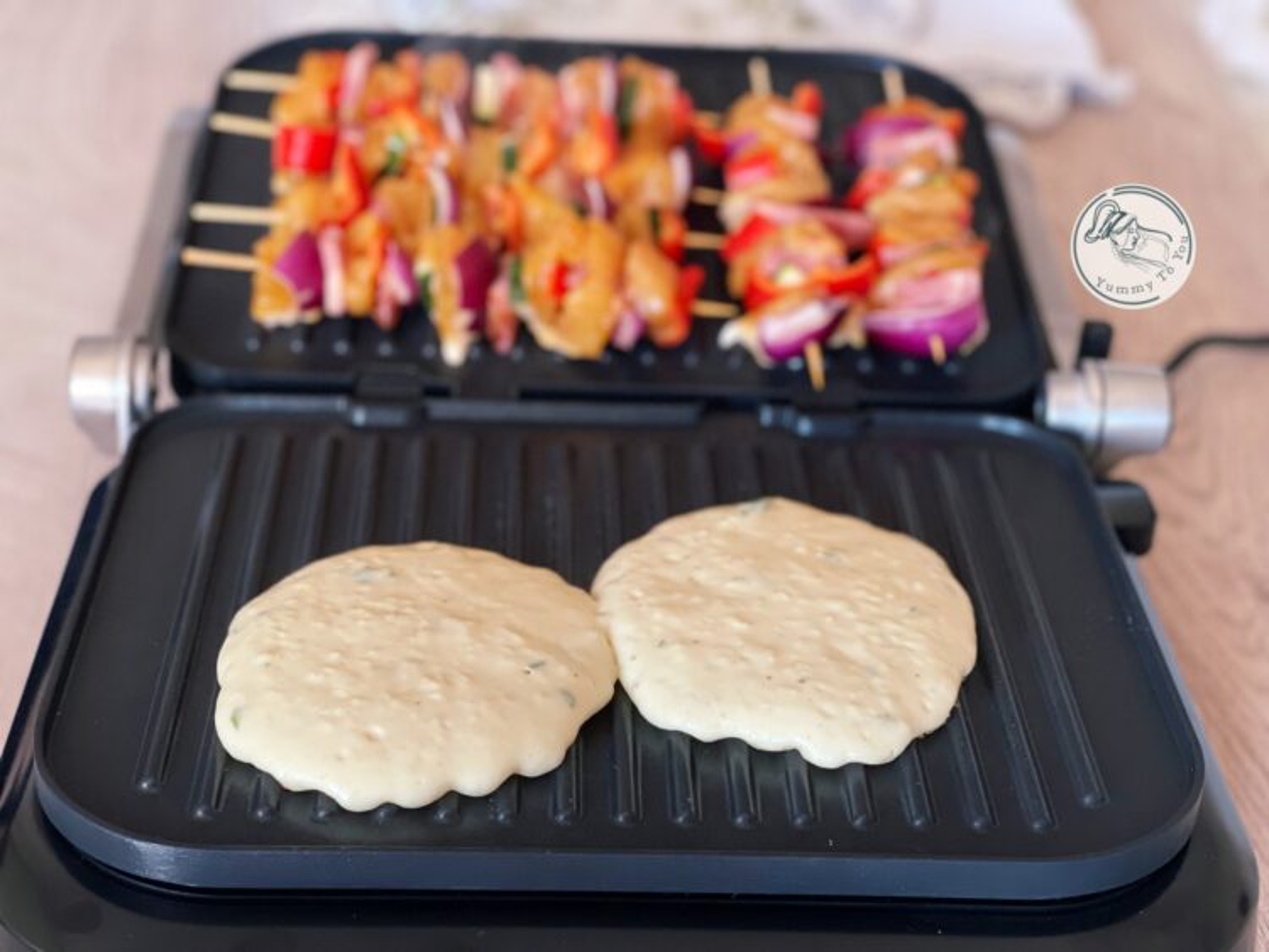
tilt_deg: -33.3
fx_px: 2347
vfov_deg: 22.9
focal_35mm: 64
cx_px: 634
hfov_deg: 30.3
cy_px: 476
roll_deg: -5.5
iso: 250
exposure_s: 1/40
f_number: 2.2
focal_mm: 7.5
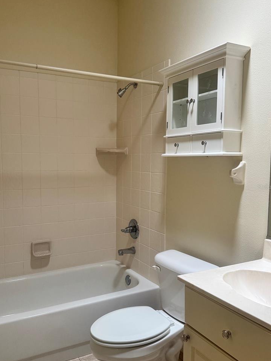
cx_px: 115
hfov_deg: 46.6
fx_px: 313
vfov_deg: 60.0
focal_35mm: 30
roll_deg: +0.2
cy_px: 187
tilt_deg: -5.1
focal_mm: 6.76
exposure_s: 1/118
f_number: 1.78
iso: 200
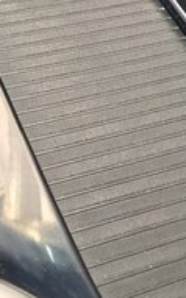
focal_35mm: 77
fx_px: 626
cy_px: -55
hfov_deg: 15.6
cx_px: -91
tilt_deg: -56.5
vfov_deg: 24.4
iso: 32
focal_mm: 3.99
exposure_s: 1/90
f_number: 1.8
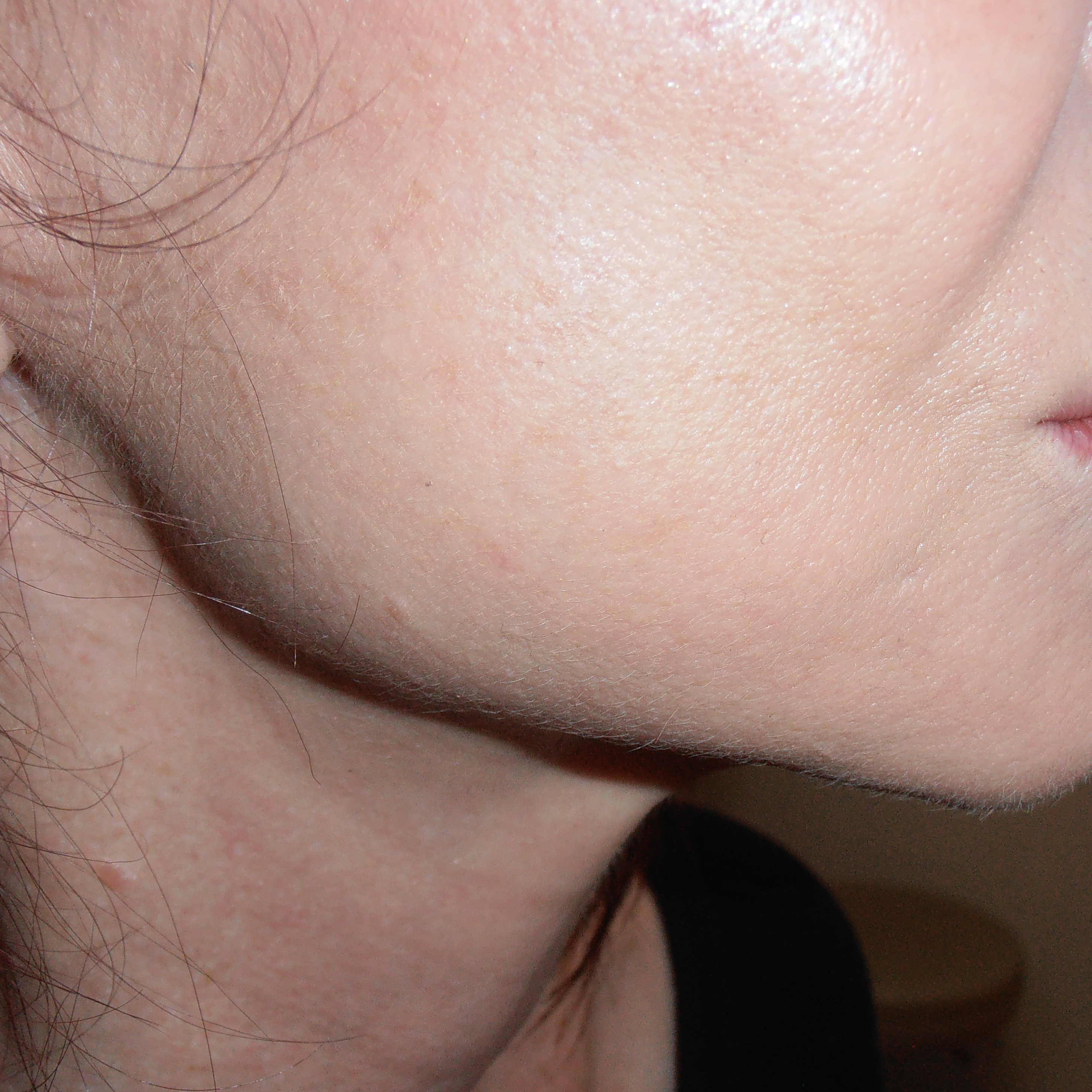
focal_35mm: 48
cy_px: 596
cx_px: 548
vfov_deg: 35.3
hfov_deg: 35.4
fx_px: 1713
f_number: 3.9
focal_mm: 6.61
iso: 125
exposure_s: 1/40
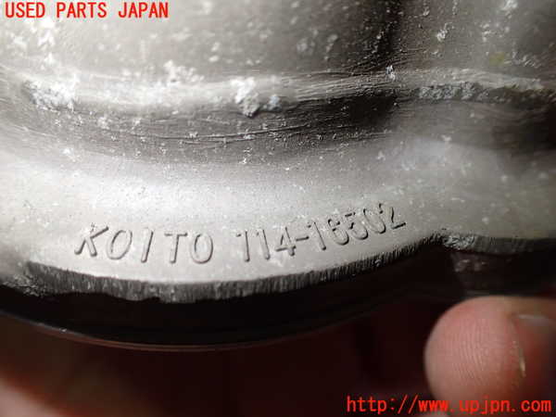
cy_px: 208
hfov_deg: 60.0
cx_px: 278
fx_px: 482
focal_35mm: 30
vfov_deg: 46.8
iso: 320
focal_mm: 5.4
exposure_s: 1/125
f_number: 2.3
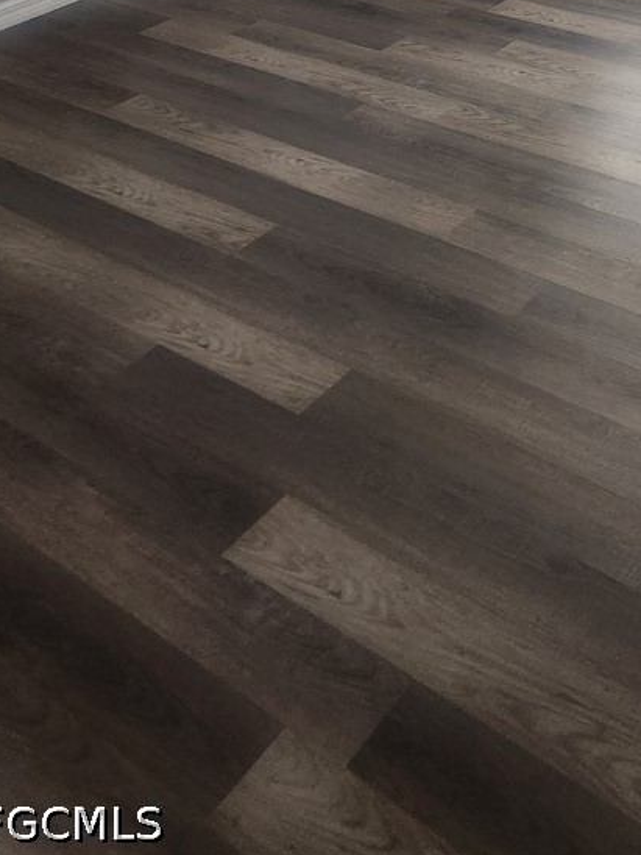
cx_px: 566
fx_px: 1062
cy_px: 61
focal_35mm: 43
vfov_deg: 40.1
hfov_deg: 32.1
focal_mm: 5.4
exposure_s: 1/120
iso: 400
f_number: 1.8
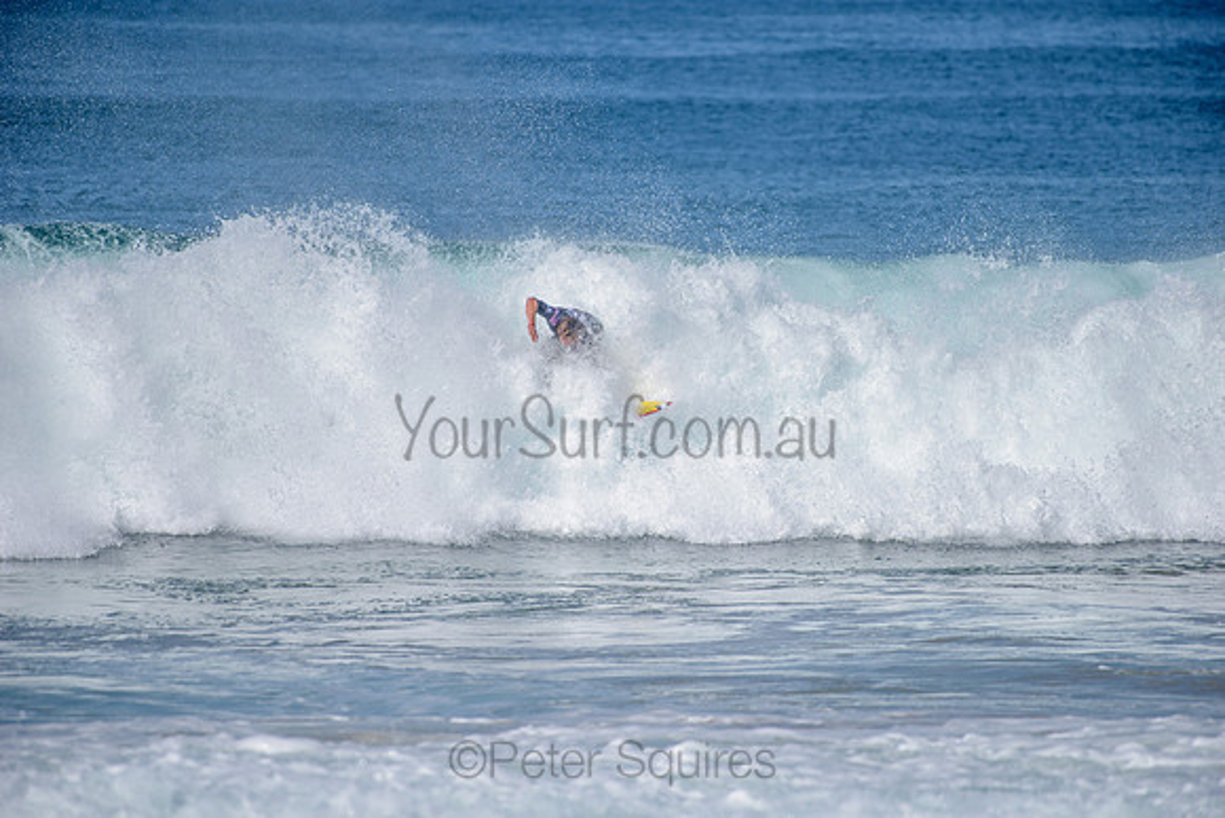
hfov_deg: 4.1
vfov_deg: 2.8
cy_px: 409
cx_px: 612
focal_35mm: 500
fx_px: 17017
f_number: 5.6
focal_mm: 500
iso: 160
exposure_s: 1/2000
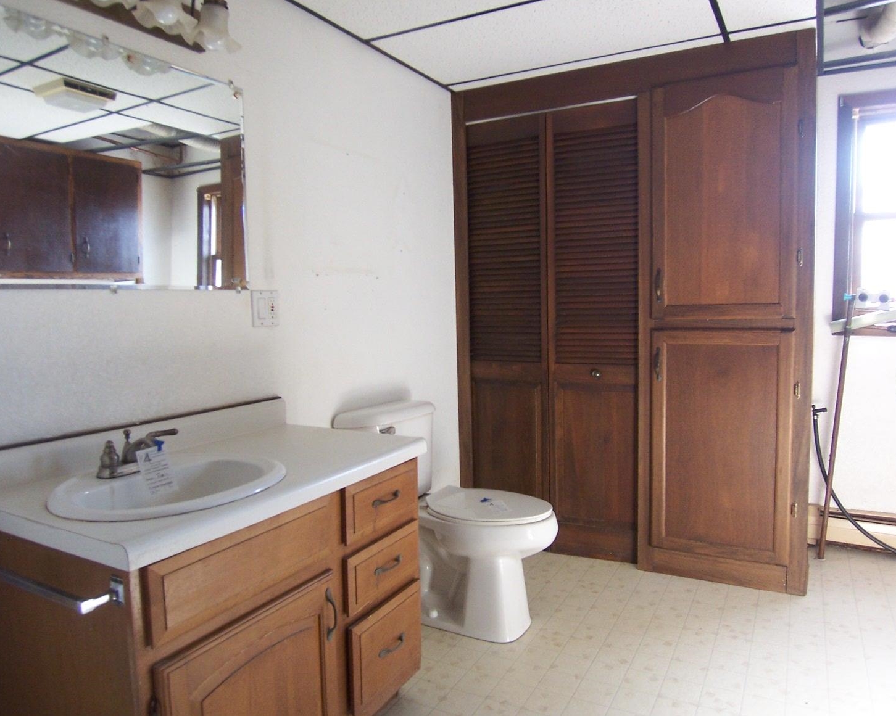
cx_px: 456
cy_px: 358
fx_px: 636
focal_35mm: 24
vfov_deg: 58.8
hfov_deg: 70.3
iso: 100
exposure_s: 1/30
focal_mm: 3.8
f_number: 2.8
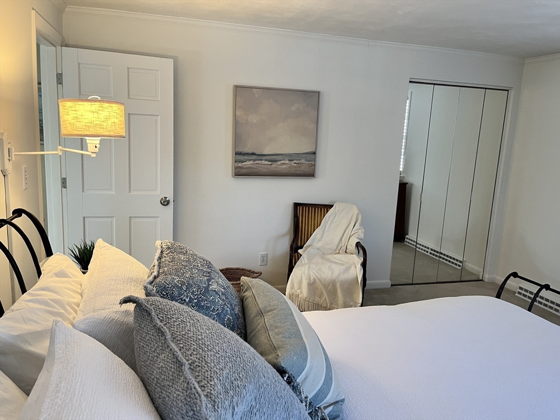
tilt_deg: -8.5
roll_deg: -2.4
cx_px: 280
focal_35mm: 26
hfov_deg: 67.3
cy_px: 210
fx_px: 421
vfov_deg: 53.1
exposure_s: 1/60
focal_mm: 5.1
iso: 125
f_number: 1.6
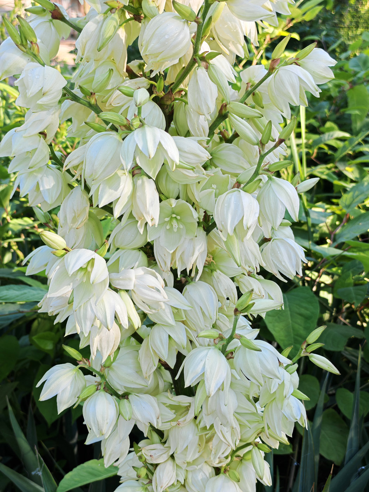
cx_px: 184
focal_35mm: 48
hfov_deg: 30.3
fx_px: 682
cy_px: 246
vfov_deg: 39.7
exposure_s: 1/100
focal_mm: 6.12
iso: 64
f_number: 1.9
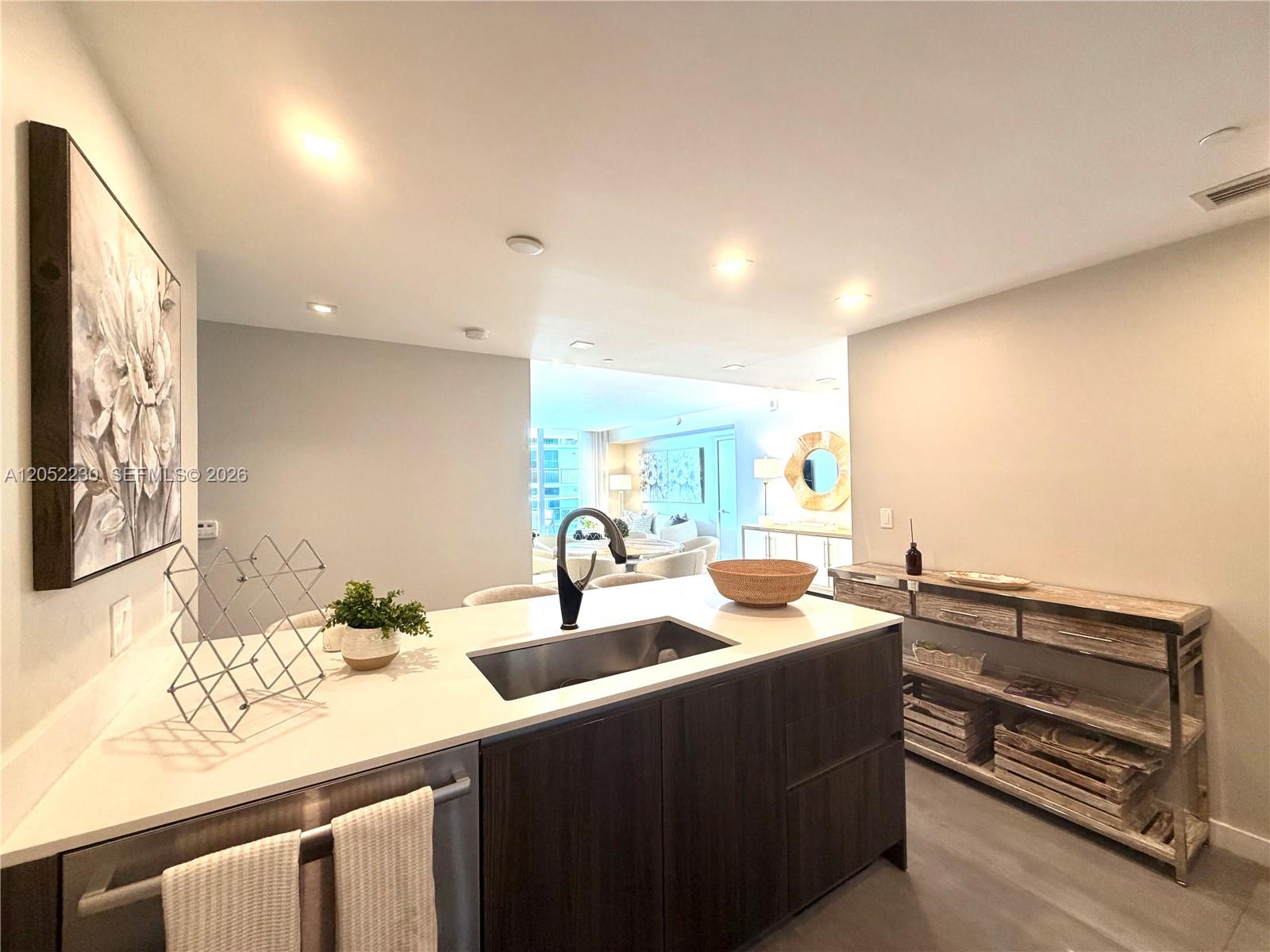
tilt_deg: +0.9
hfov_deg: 102.1
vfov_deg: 85.7
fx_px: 514
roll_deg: +1.3
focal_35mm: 14
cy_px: 476
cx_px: 635
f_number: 2.2
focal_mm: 2.22
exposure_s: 1/60
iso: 250
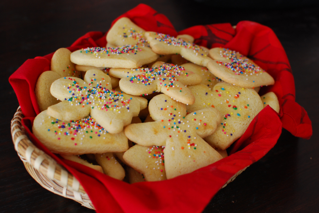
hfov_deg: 37.8
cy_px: 106
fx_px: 466
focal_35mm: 52
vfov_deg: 25.8
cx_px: 160
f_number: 4
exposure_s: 1/60
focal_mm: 35
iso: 200
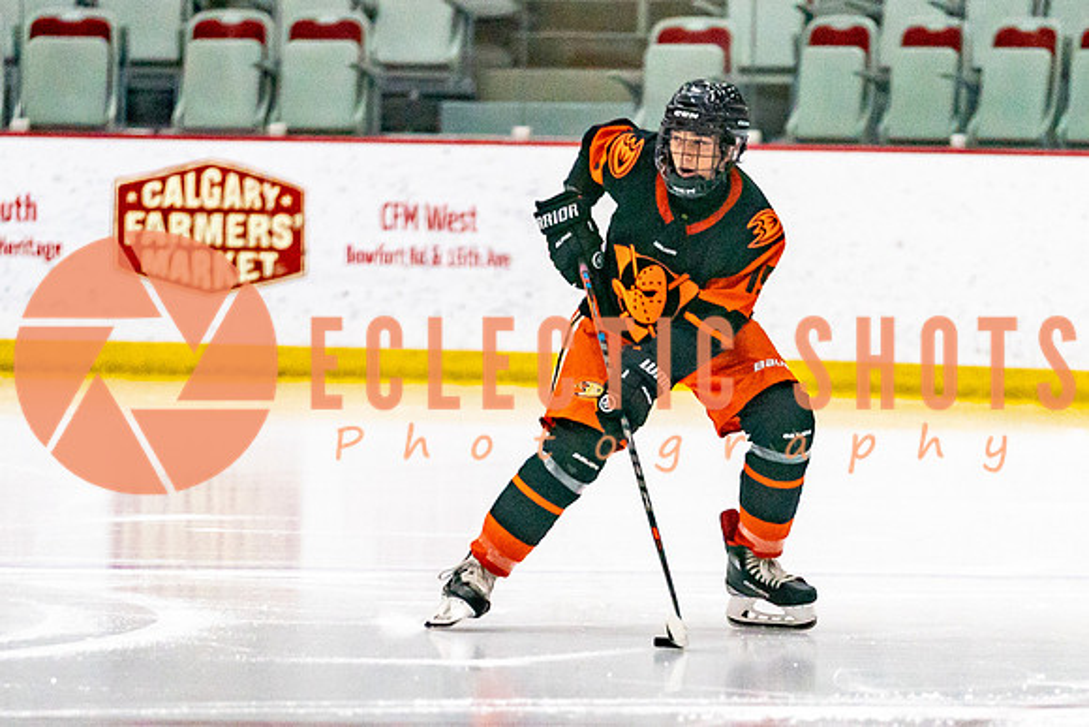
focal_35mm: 434
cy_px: 536
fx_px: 13126
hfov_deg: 4.8
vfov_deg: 3.2
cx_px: 544
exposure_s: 1/1250
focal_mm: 200
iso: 3200
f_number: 2.8
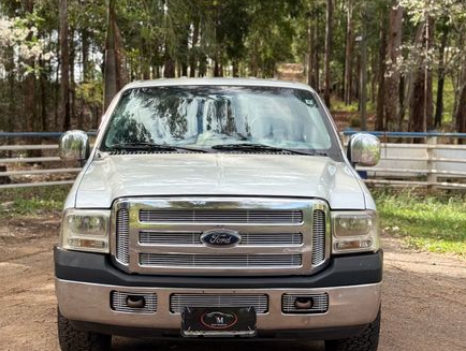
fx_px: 701
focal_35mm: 52
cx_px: 216
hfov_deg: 36.7
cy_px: 185
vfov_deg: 28.1
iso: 64
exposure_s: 1/2088
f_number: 1.78
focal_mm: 6.76
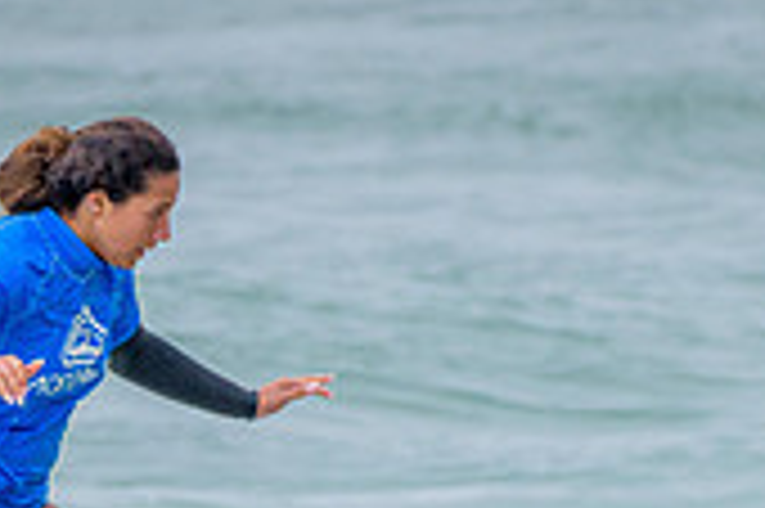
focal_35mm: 2091
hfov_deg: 1.0
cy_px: 757
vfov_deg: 0.7
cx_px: 65
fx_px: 44390
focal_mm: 500
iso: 720
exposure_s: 1/2000
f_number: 5.6
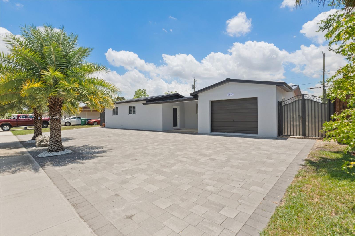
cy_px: 118
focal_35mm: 17
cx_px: 178
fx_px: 170
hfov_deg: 92.5
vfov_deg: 69.6
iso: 250
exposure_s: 1/40
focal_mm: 11.5
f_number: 9
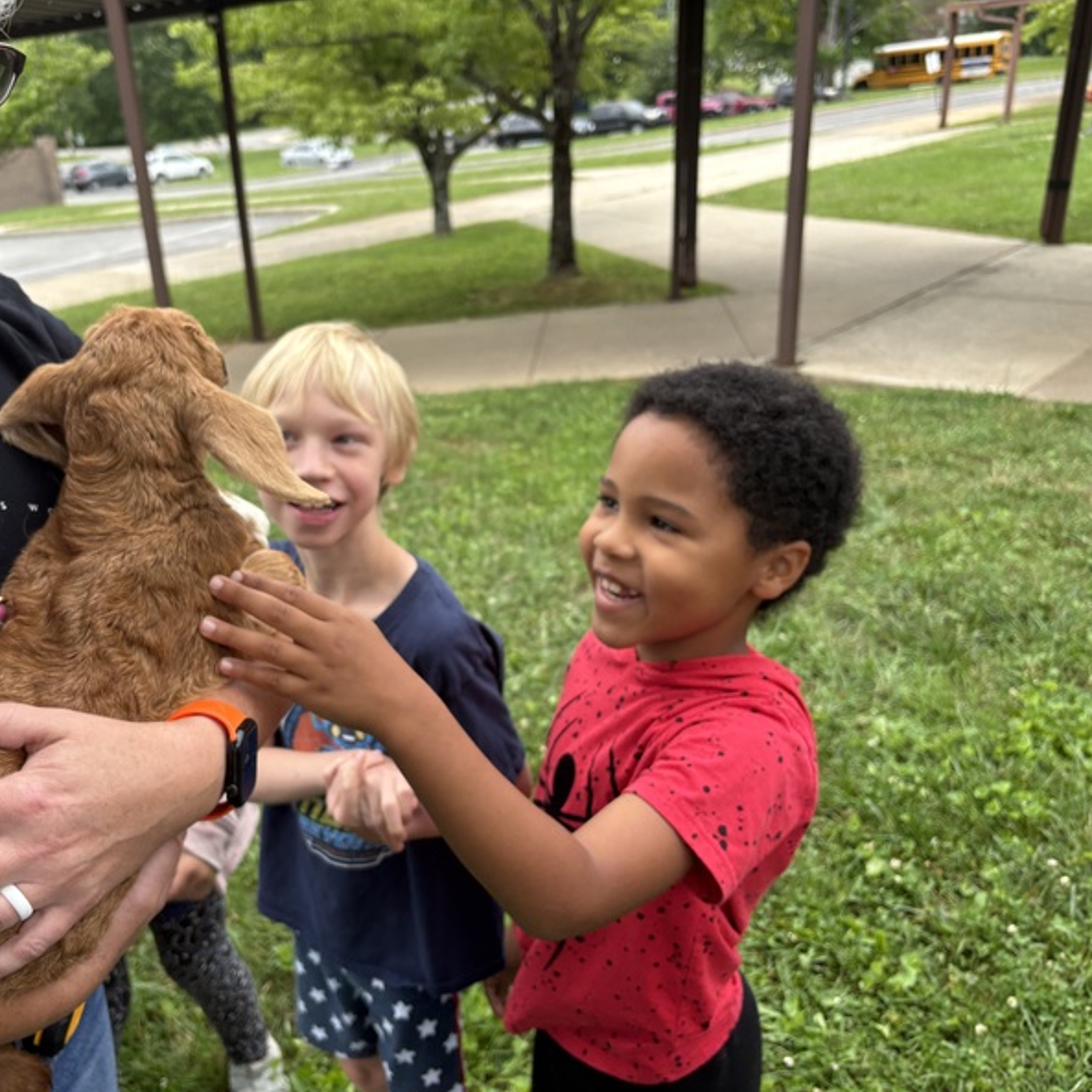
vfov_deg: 52.5
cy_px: 551
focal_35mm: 31
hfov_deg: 51.8
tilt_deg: -23.8
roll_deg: +4.5
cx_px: 389
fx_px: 1106
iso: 40
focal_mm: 5.96
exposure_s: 1/291
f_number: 1.6
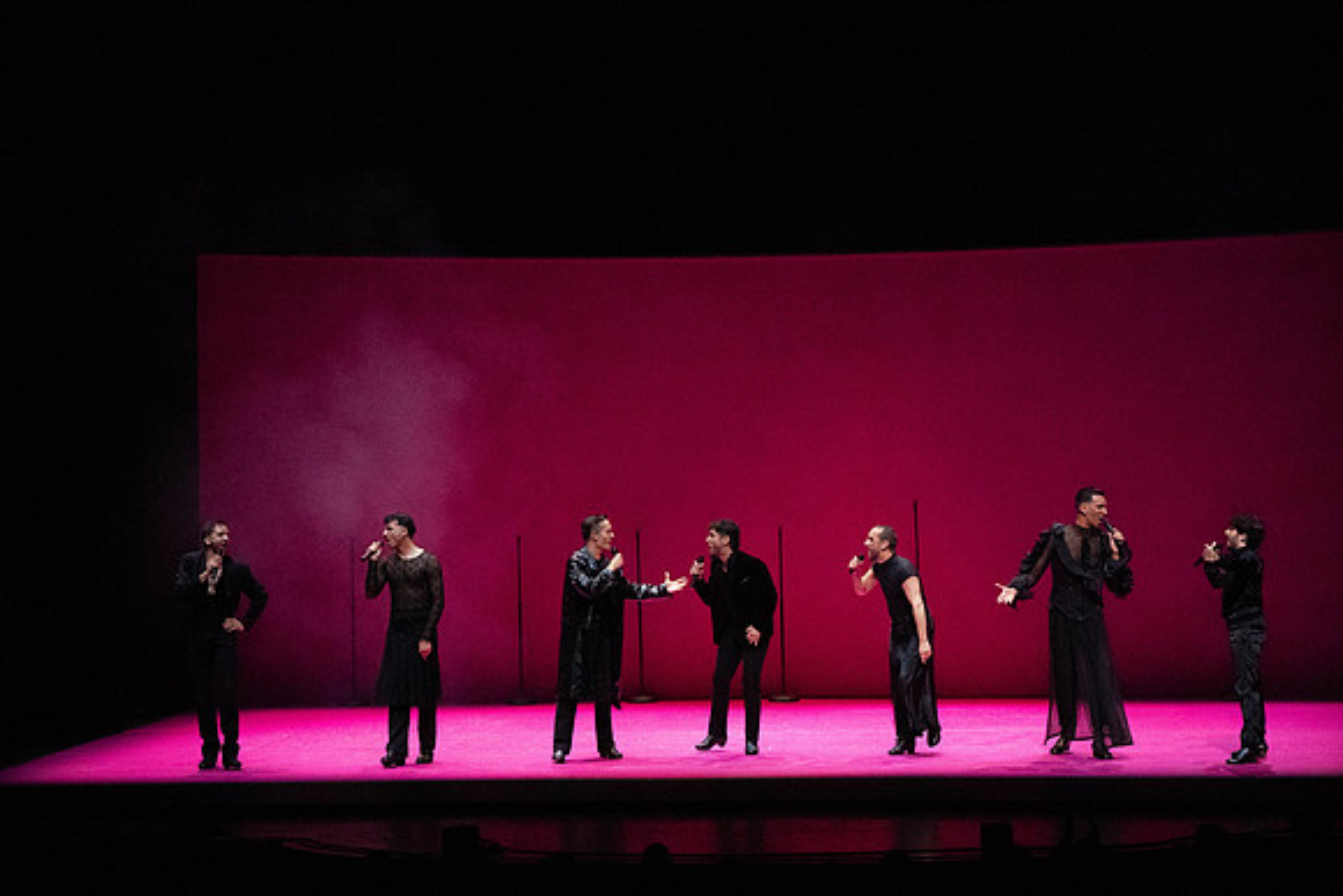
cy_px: 448
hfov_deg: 15.8
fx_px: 4851
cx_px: 672
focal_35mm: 130
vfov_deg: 10.6
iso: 25600
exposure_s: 1/400
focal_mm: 130
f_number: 9
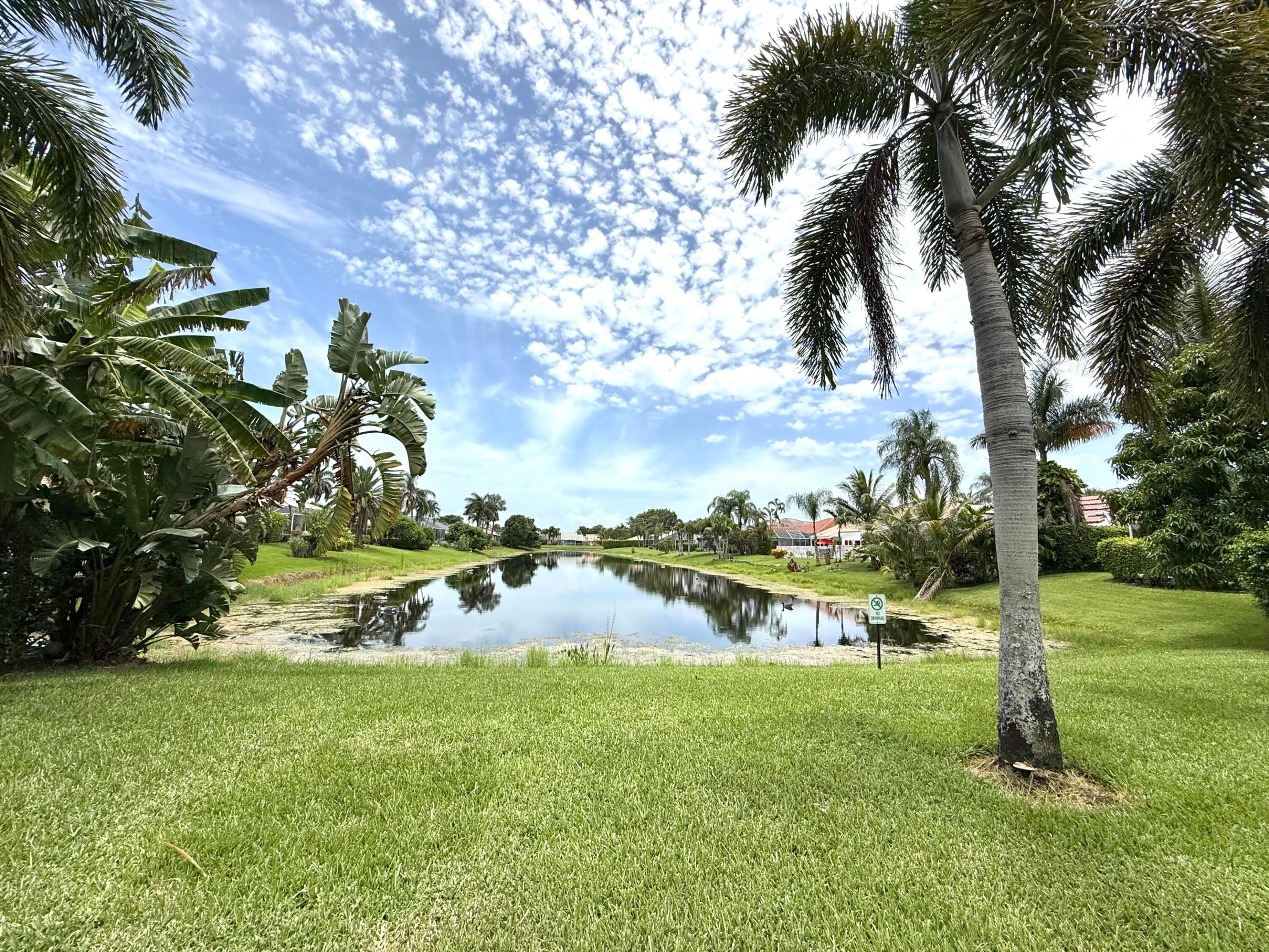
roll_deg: -1.8
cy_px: 476
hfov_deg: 102.1
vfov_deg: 85.7
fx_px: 513
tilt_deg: +7.7
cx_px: 634
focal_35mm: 14
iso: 50
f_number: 2.2
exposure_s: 1/4425
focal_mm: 2.22
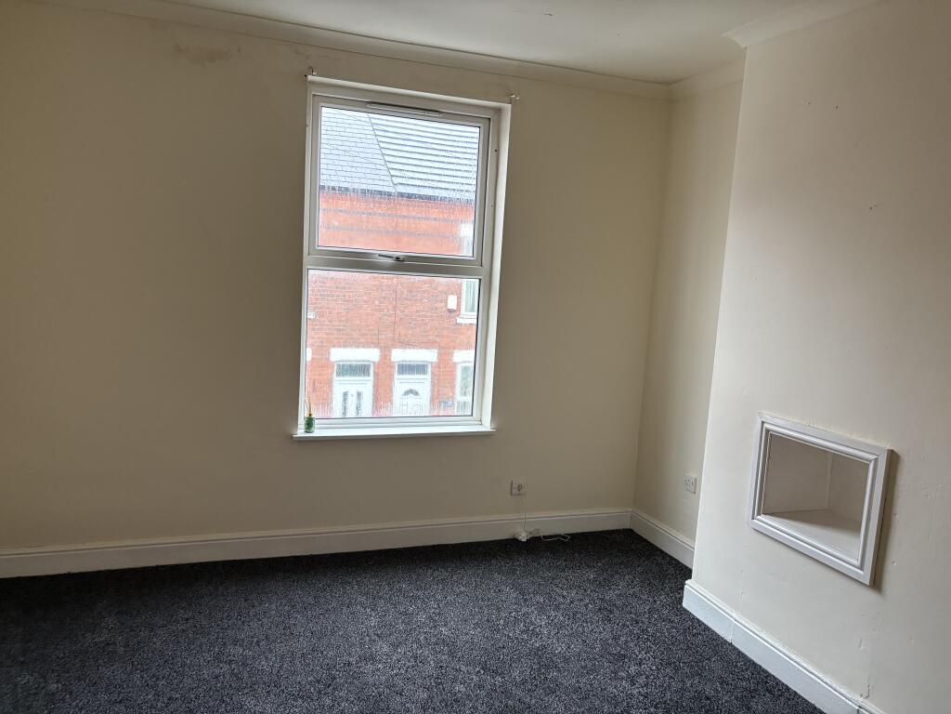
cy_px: 357
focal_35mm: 26
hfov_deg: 67.3
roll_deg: -3.7
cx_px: 476
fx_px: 714
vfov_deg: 53.1
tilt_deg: -5.5
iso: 200
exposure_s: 1/50
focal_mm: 5.96
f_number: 1.6
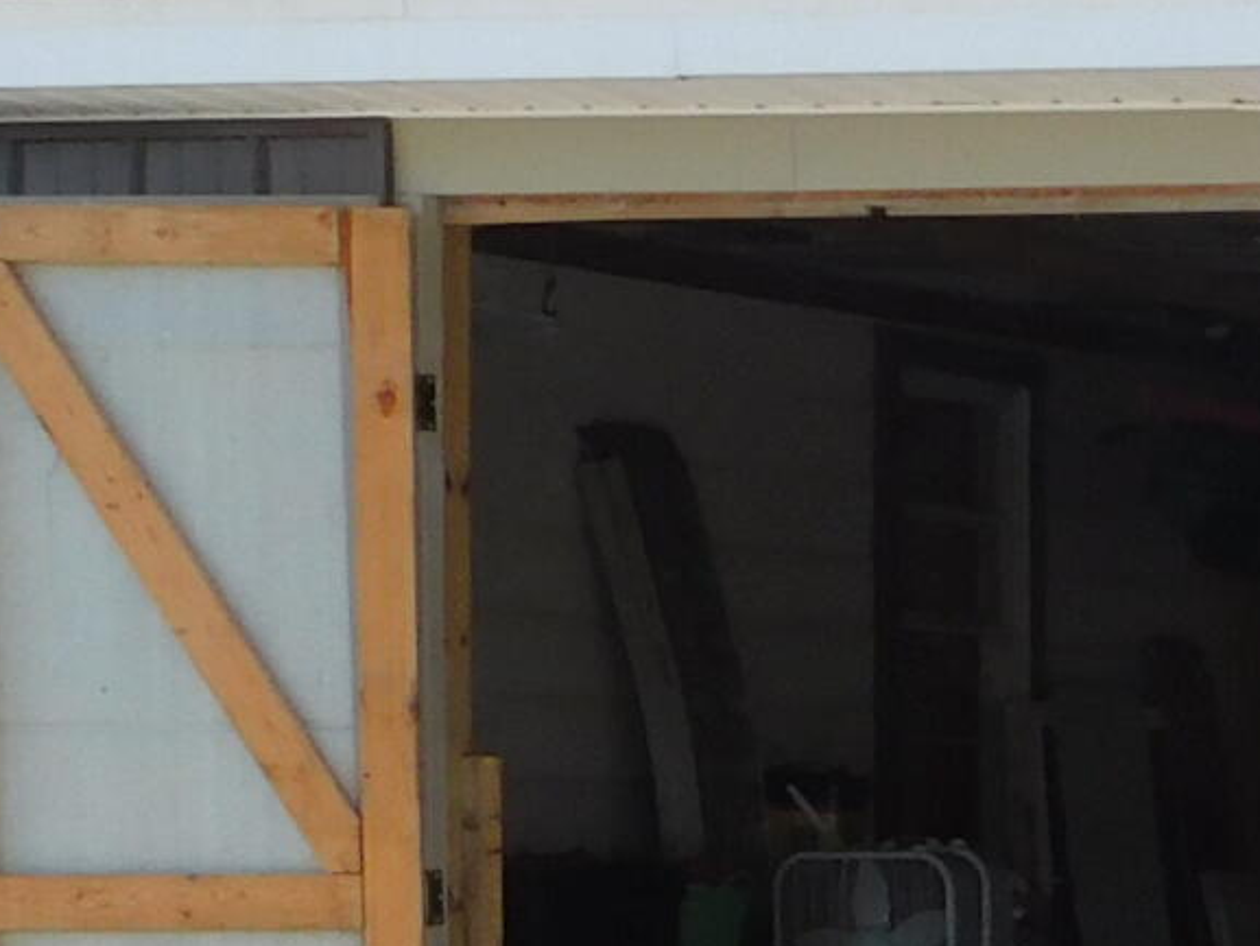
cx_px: 2402
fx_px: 5679
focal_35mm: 156
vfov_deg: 9.4
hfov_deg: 11.6
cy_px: 1230
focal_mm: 5.3
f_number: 3.2
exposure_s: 1/800
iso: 125
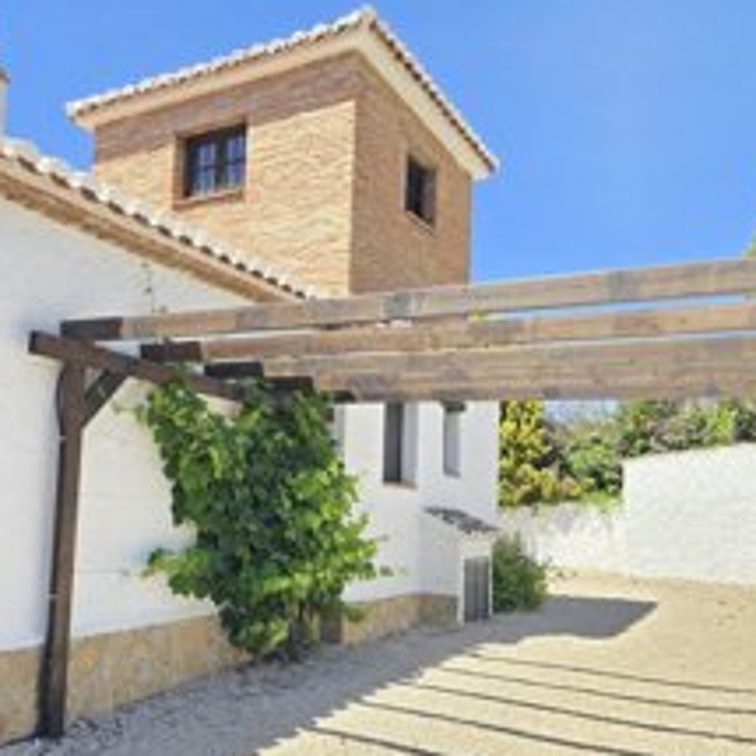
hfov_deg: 47.2
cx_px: 222
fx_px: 840
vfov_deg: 48.1
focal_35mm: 34
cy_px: 461
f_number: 1.7
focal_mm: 6.3
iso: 12
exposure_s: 1/353
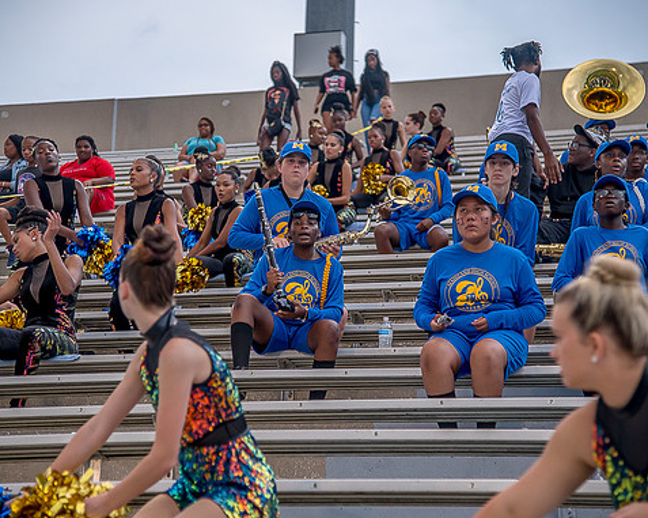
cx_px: 315
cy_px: 261
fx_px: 1859
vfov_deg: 15.8
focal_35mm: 97
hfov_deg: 19.8
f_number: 4
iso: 400
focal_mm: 85
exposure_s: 1/250
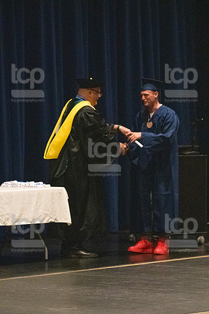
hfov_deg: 7.3
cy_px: 157
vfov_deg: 11.0
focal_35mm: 187
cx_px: 104
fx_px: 1632
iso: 10000
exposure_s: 1/400
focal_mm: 125
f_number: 3.2
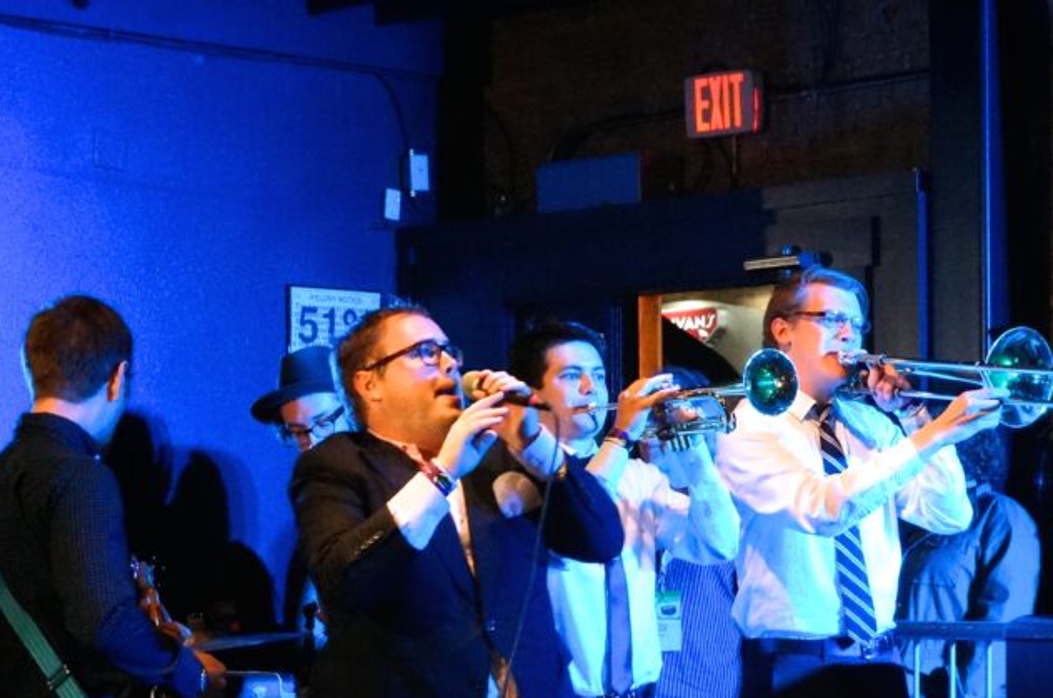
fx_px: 3124
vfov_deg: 12.7
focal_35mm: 107
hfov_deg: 19.1
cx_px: 703
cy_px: 540
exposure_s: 1/80
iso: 6400
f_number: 5.6
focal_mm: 44
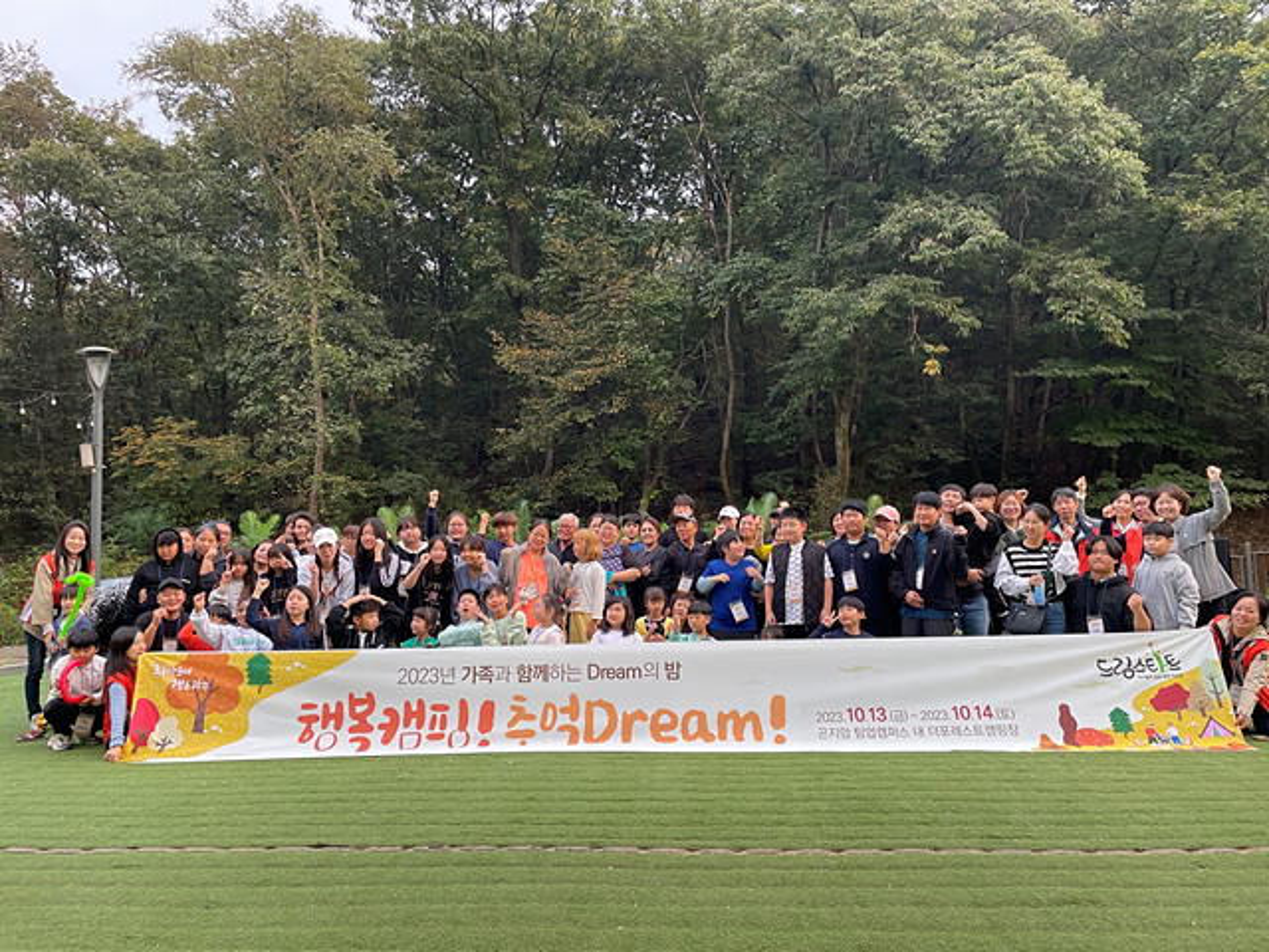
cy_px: 476
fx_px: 953
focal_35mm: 26
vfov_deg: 53.1
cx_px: 634
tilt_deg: +3.1
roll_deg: +1.0
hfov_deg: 67.3
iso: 40
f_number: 1.6
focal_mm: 4.2
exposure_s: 1/121
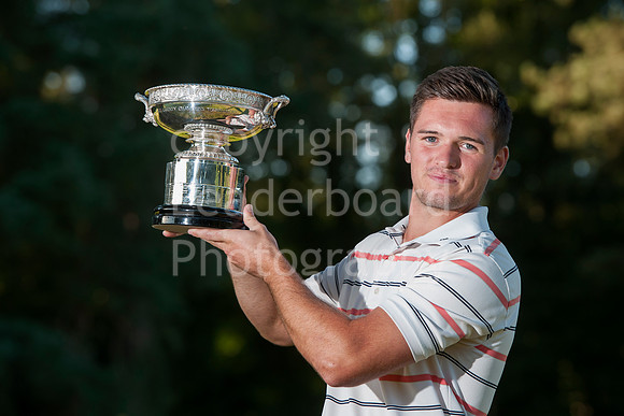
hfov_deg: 12.1
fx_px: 2947
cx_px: 312
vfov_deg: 8.1
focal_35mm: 170
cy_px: 208
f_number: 5.6
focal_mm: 170
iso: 400
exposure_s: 1/200
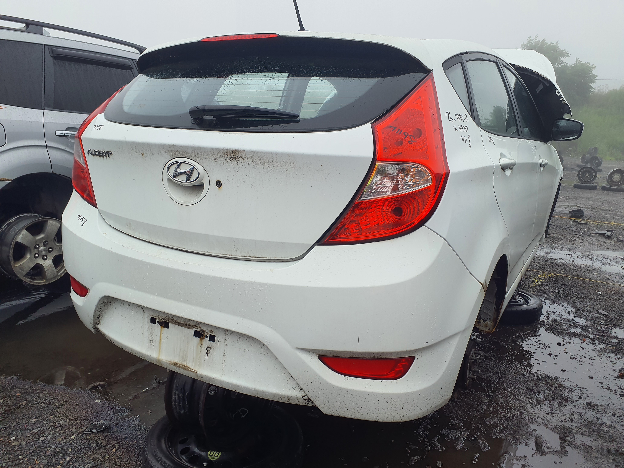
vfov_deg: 51.4
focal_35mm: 27
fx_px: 487
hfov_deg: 65.3
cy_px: 234
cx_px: 312
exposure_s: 1/1052
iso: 40
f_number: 1.9
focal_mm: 3.58
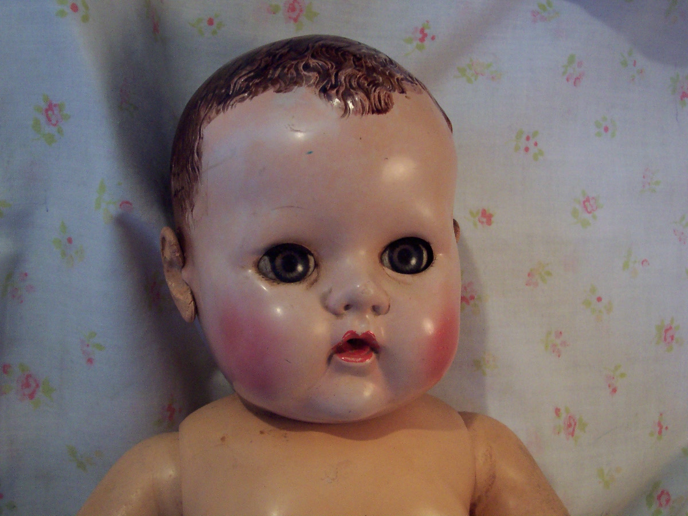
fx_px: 735
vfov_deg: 38.7
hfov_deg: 50.1
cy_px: 258
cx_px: 344
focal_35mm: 37
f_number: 2.8
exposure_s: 1/20
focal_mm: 5.6
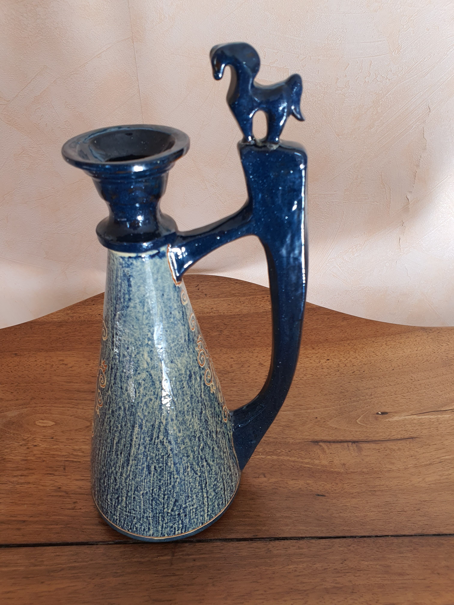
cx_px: 227
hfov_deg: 53.1
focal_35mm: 26
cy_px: 302
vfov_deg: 67.3
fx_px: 455
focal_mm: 4.3
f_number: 2.4
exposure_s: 1/100
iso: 64
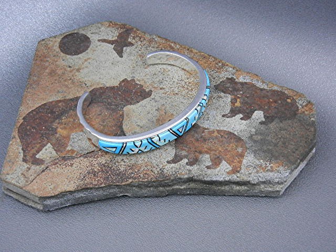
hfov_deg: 32.7
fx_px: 573
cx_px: 168
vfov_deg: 24.8
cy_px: 126
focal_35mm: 59
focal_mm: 10.6
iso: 200
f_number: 4
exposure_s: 1/4.4
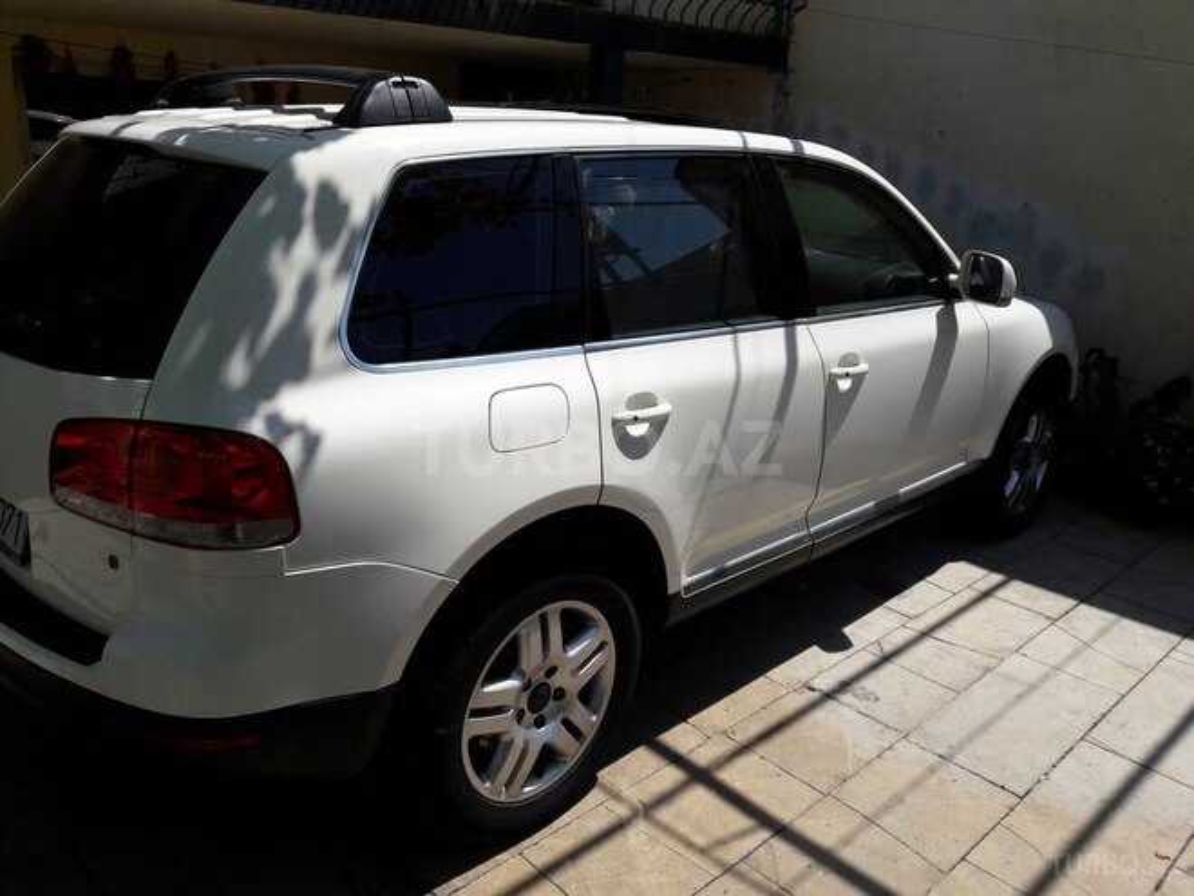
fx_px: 966
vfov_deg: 49.7
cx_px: 597
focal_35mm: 28
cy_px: 448
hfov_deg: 63.4
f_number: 1.9
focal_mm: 3.7
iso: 40
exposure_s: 1/2304
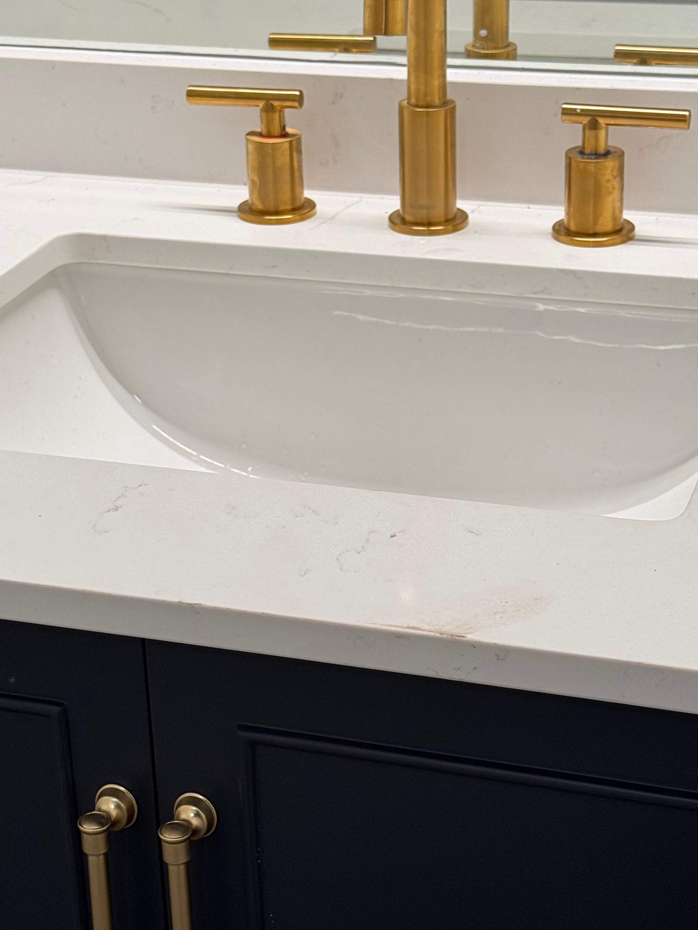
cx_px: 353
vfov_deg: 25.7
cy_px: 475
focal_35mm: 76
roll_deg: +2.5
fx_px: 2043
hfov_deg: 19.4
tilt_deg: -24.7
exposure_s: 1/120
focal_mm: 6.76
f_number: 1.78
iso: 64
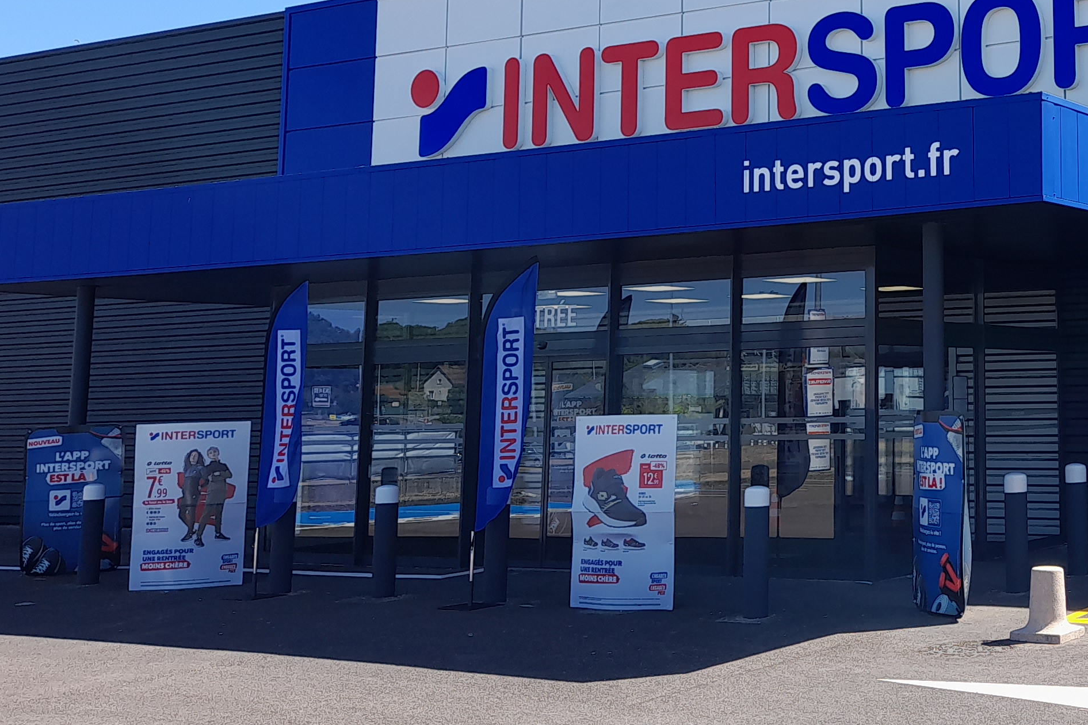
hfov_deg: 33.7
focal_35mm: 55
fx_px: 1662
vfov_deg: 24.3
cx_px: 1039
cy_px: 156
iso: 20
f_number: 2
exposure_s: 1/386
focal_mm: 4.6
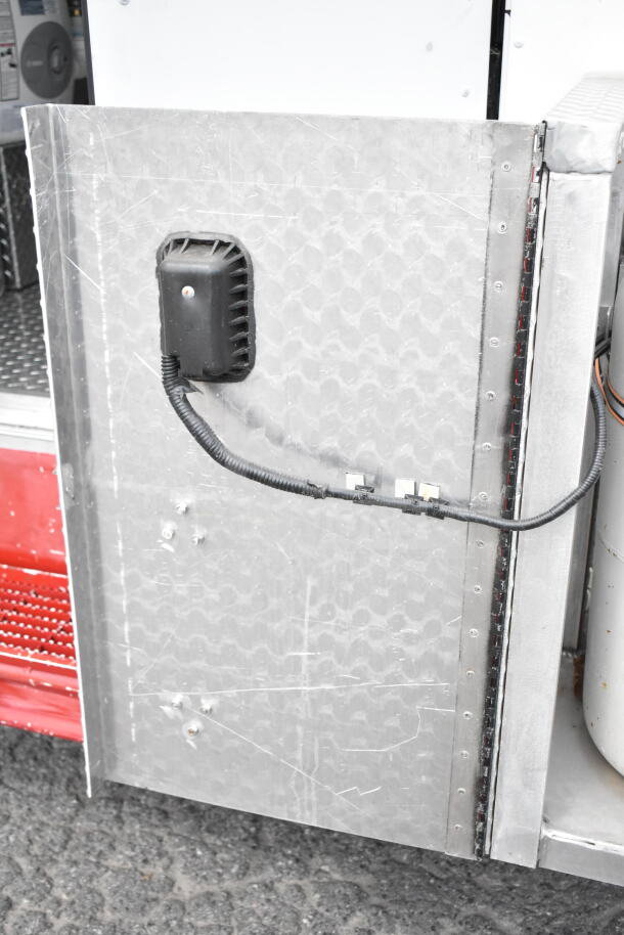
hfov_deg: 33.0
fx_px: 1052
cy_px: 468
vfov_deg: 47.9
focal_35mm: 40
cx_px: 312
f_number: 4
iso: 3600
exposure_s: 1/4000
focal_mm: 27
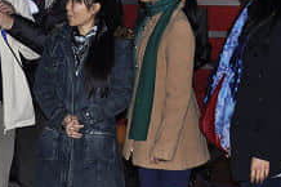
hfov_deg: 12.8
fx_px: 1225
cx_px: -45
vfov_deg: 8.7
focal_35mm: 157
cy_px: 77
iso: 400
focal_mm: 38
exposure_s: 1/40
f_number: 4.5
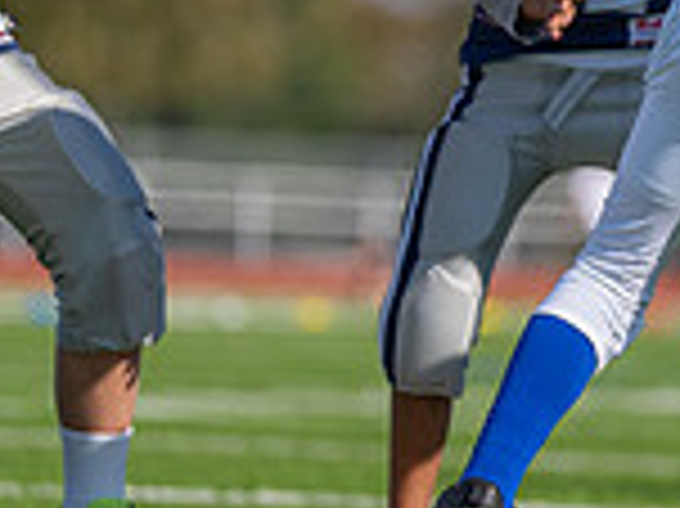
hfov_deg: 3.3
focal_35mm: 606
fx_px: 11895
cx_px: 1015
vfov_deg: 2.4
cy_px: -18
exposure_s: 1/3200
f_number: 3.2
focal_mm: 148
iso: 160
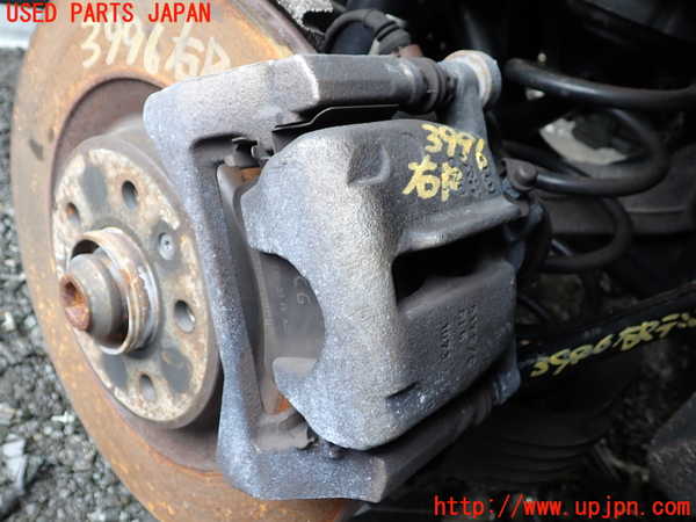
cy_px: 261
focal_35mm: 30
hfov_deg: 60.0
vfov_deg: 46.8
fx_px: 603
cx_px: 348
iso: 160
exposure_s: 1/60
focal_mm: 5.4
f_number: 2.3
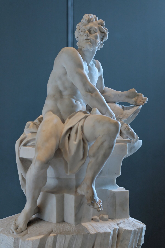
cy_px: 124
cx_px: 82
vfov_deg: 27.0
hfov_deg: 18.1
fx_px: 517
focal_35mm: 75
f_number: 3.5
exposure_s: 1/50
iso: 500
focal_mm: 50
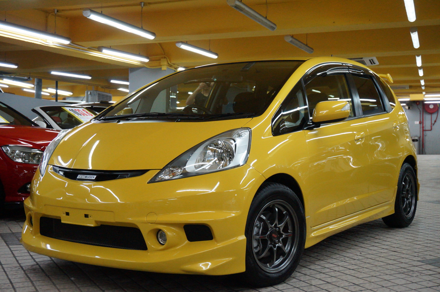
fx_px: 586
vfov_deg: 28.0
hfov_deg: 41.2
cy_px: 146
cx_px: 220
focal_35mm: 48
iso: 3200
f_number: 5
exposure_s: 1/125
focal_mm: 32
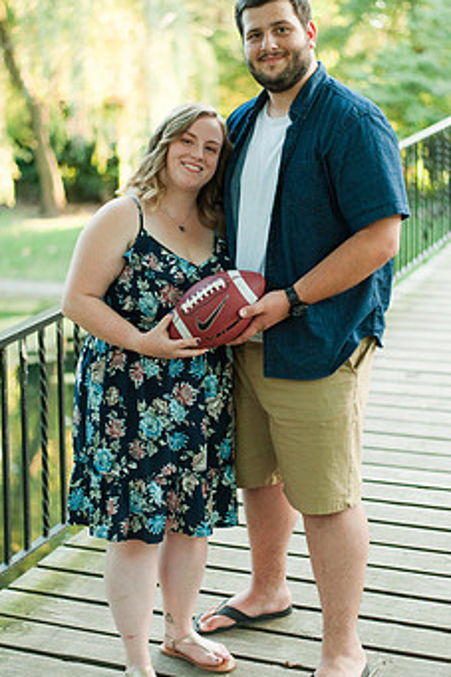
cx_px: 243
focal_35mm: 66
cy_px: 314
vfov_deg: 30.5
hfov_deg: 20.6
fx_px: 1241
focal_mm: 50
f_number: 1.8
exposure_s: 1/640
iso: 640
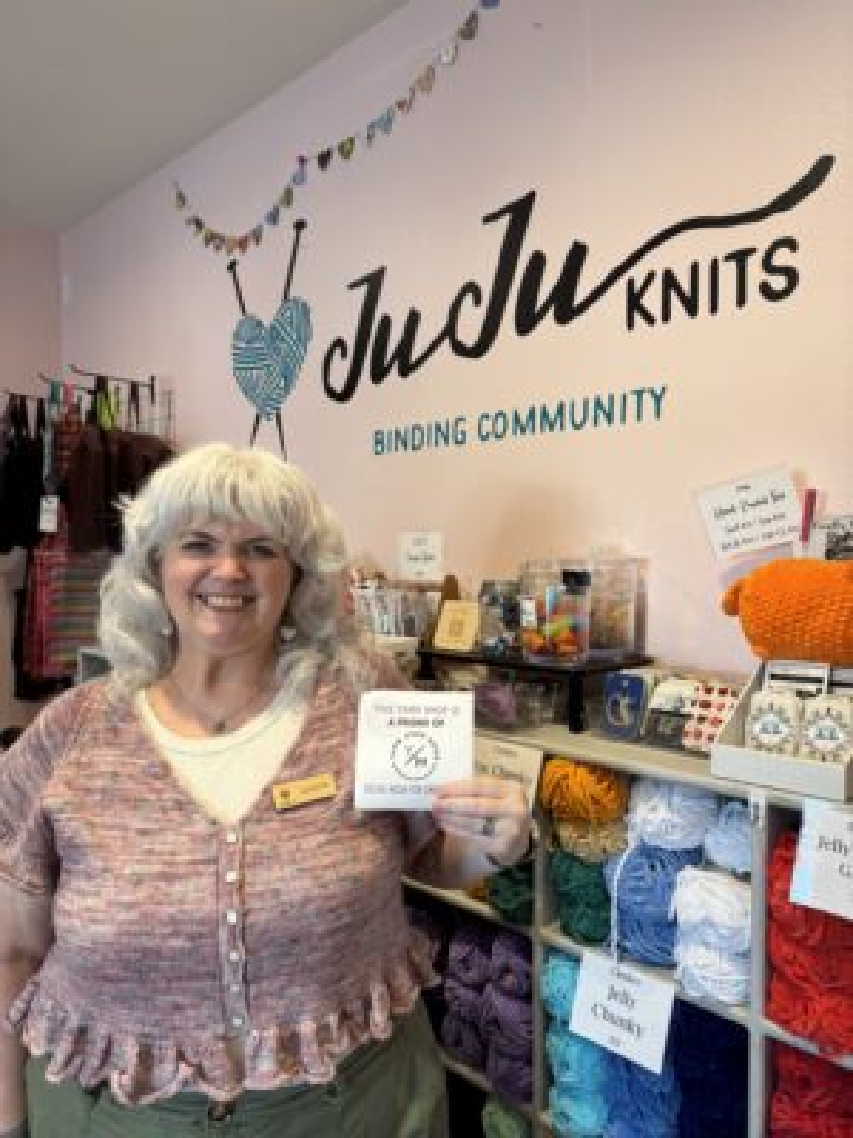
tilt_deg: -2.5
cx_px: 426
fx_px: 789
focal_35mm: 24
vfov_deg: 71.6
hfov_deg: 56.8
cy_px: 569
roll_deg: -0.6
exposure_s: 1/60
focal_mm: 6.76
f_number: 1.78
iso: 160
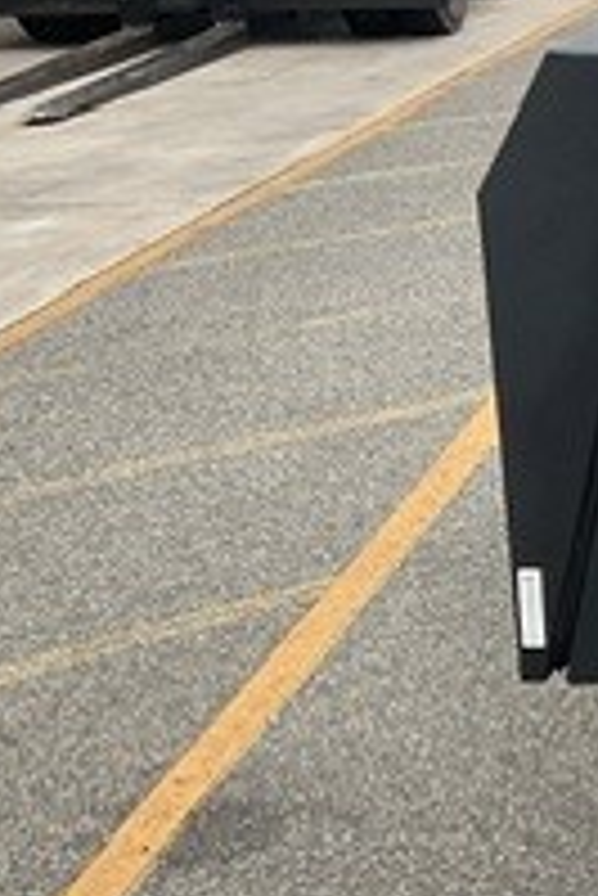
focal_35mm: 97
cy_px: 657
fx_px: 2413
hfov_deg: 12.3
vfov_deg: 20.9
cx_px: 1245
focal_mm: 3
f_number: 1.8
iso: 16
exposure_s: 1/593
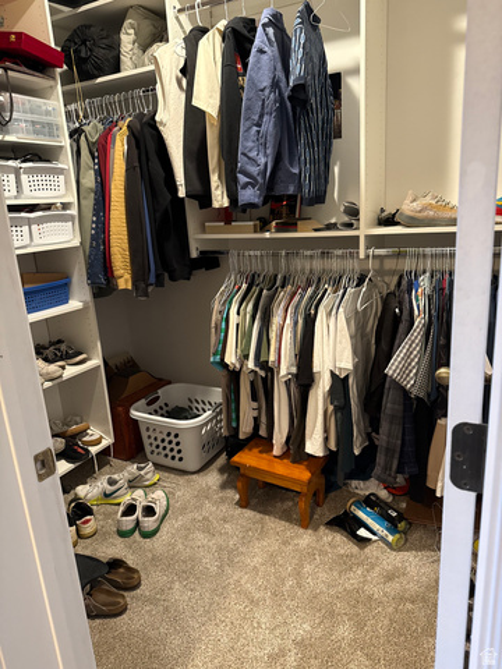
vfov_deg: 71.6
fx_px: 464
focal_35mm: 24
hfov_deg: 56.8
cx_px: 251
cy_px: 334
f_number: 1.78
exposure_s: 1/60
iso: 800
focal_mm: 6.76
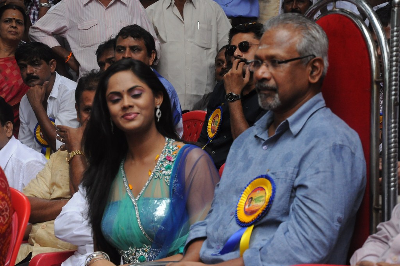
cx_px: 200
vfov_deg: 9.9
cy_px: 133
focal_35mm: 138
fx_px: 1531
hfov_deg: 14.9
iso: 1250
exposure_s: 1/125
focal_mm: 92
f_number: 11
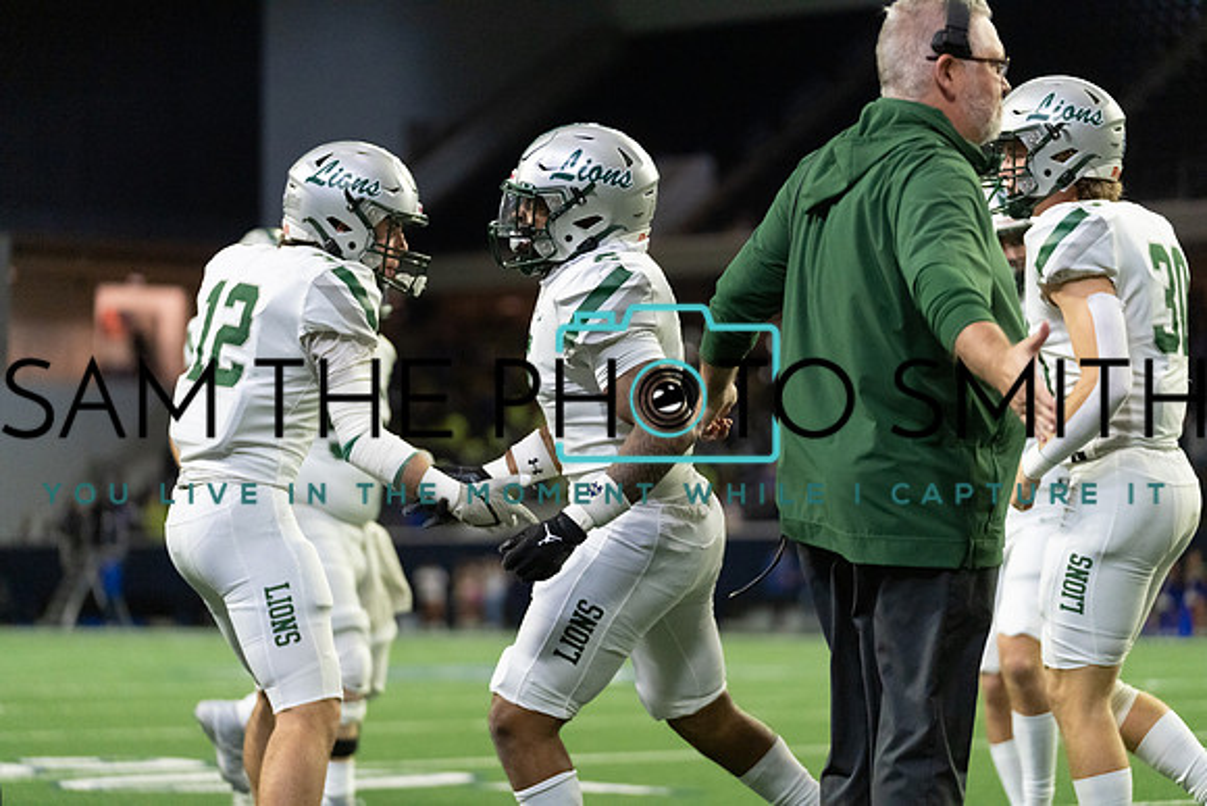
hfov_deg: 16.4
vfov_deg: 11.0
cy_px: 403
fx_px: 4192
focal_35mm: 125
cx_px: 604
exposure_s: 1/1250
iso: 4000
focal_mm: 125
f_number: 2.8
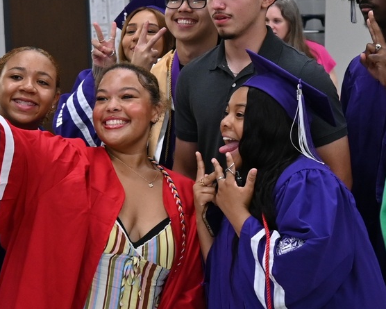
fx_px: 444
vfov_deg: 38.4
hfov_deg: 46.3
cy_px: 149
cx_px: 131
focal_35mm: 39
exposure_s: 1/161
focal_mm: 15
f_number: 1.7
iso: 400
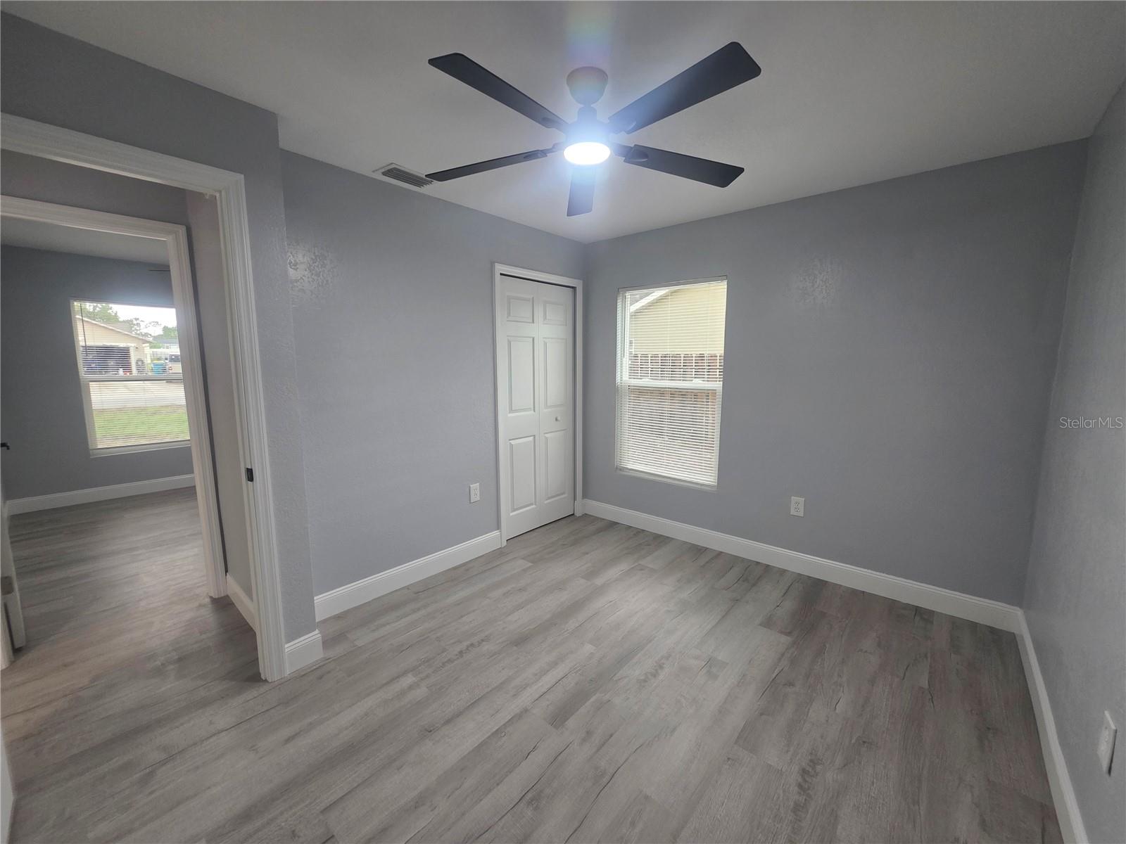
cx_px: 563
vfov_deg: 89.9
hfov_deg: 106.2
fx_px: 423
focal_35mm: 13
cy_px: 422
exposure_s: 1/60
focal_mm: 2.2
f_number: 1.9
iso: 200
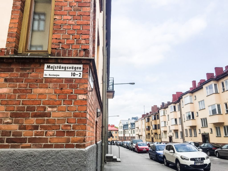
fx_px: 191
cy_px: 86
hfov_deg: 61.7
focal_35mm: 29
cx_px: 114
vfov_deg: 48.2
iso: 32
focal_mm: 4.15
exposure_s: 1/1582
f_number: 2.2
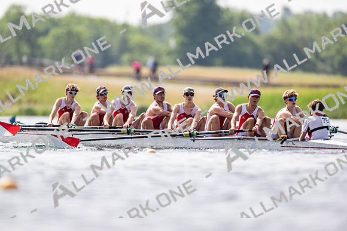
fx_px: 5784
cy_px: 116
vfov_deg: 2.3
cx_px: 174
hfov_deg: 3.4
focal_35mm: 600
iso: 160
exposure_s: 1/2500
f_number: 4
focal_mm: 600
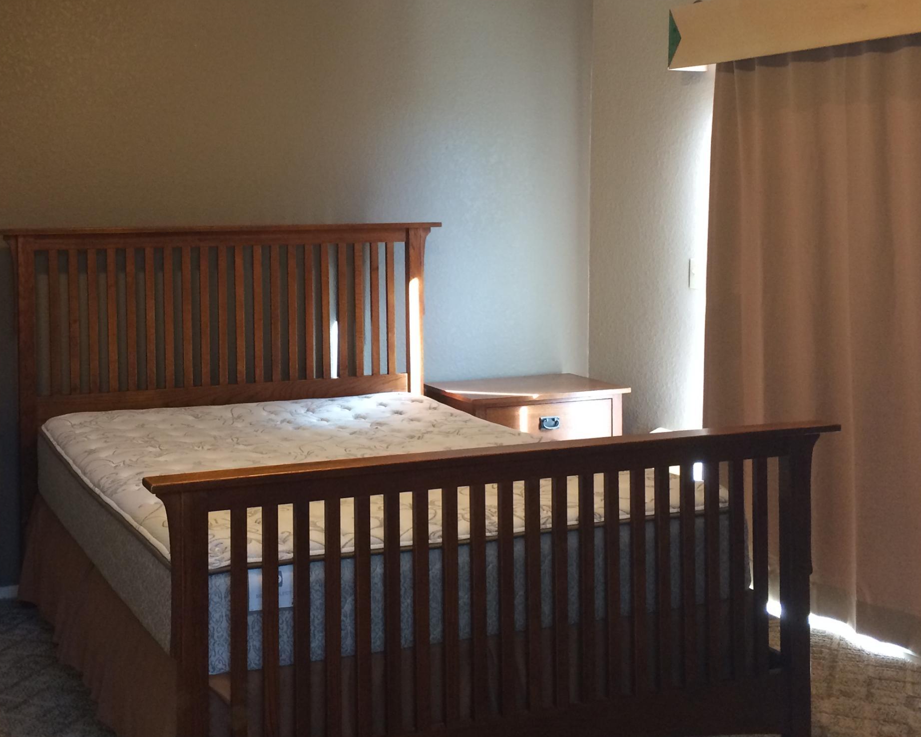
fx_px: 1254
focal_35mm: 46
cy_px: 266
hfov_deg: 40.0
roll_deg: +1.7
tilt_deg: -3.7
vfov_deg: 32.6
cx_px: 342
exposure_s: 1/30
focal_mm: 4.15
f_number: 2.2
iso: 125
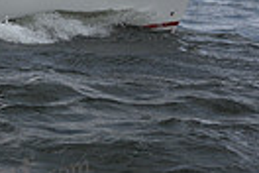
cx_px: -286
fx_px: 2216
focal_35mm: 308
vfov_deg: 4.4
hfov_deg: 6.5
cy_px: -80
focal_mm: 70
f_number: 9
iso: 250
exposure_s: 1/800
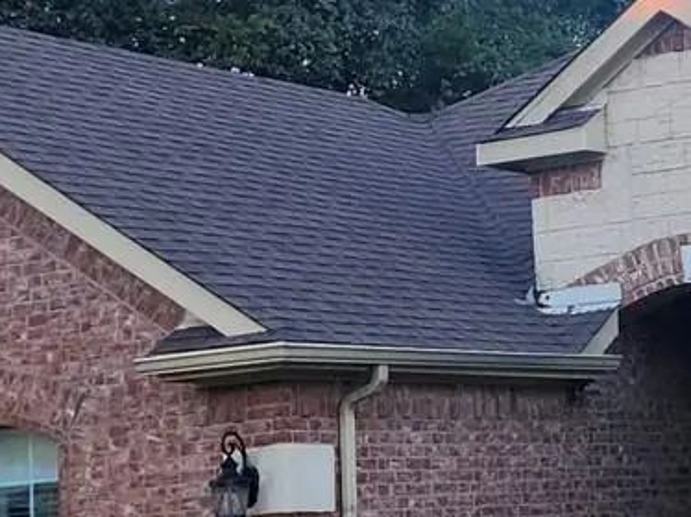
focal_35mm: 126
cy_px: 177
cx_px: 1149
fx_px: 2514
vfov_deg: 11.7
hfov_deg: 14.2
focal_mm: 5.54
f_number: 1.8
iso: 64
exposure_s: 1/180
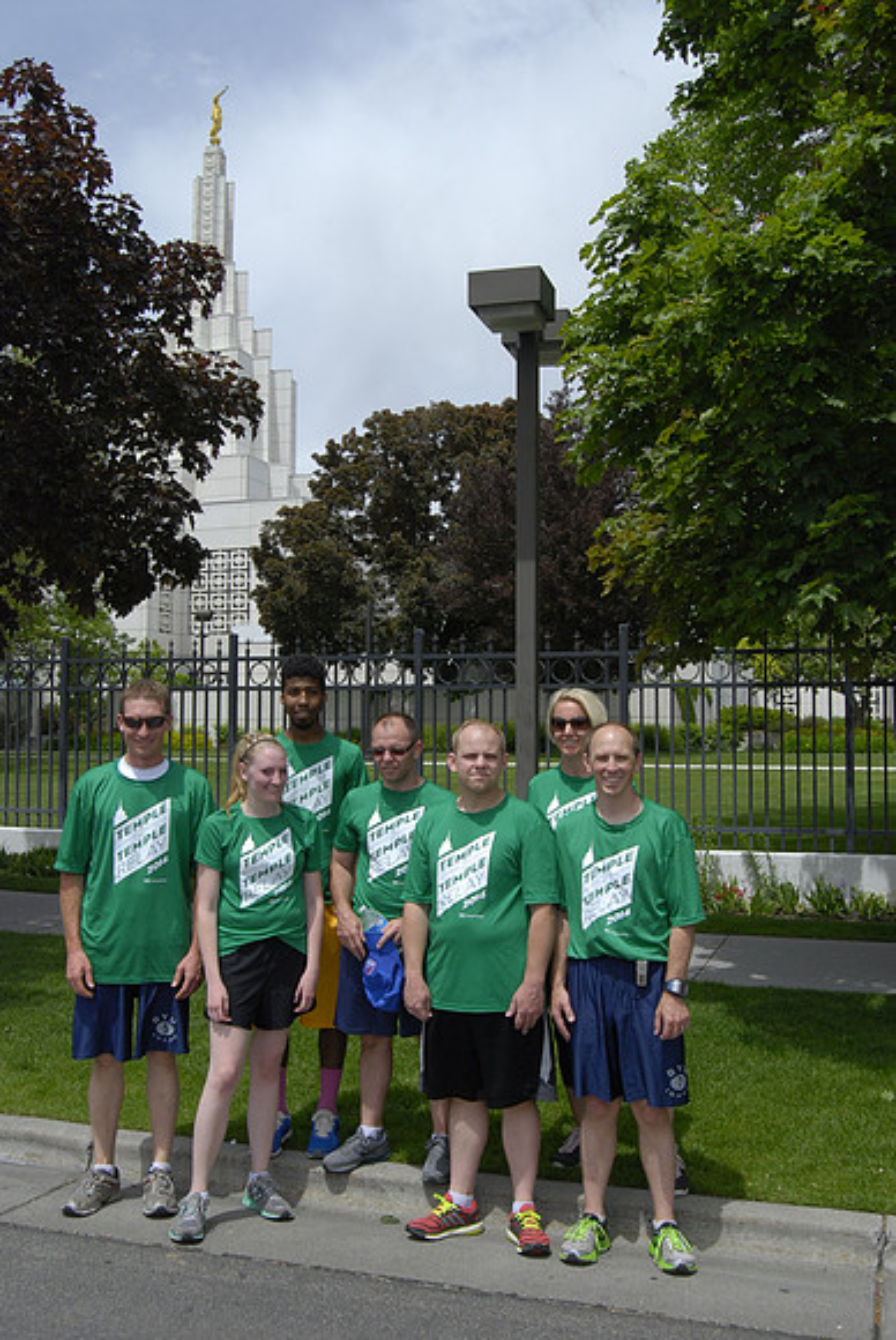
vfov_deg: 53.1
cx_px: 448
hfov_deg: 37.0
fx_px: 1341
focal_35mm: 36
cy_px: 670
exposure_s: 1/800
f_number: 10
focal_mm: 24
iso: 400
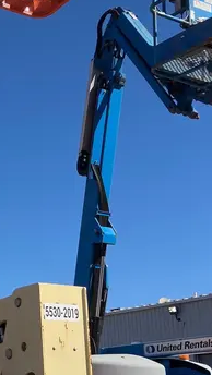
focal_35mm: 65
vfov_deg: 32.1
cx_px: -76
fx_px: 648
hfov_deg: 17.3
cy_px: 245
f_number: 1.8
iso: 32
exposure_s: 1/1869
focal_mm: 3.99
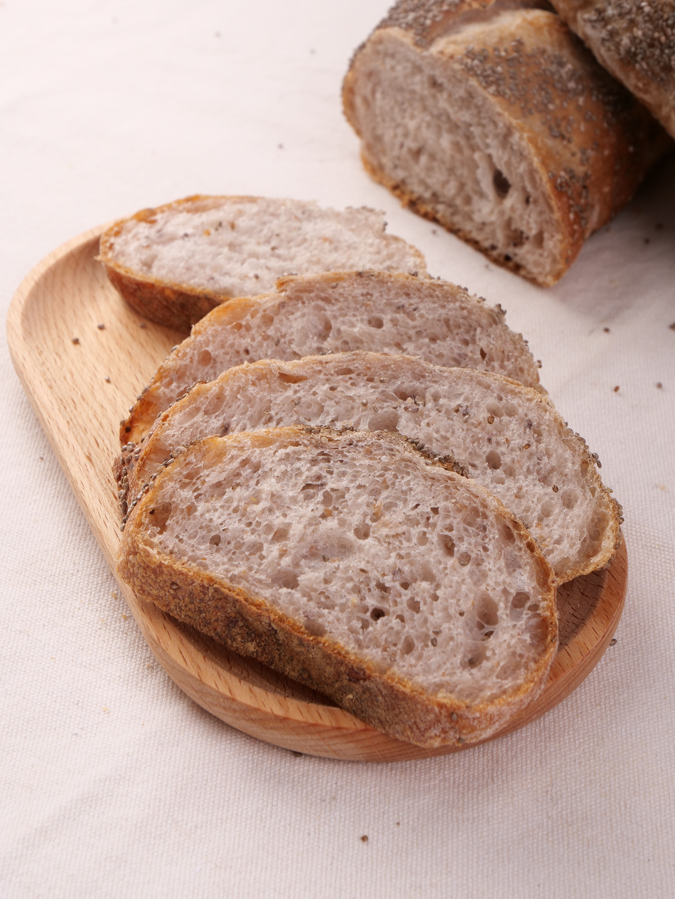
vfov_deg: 23.3
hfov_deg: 17.6
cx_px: 338
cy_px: 450
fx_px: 2184
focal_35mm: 84
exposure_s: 1/20
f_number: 9
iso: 200
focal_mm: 42
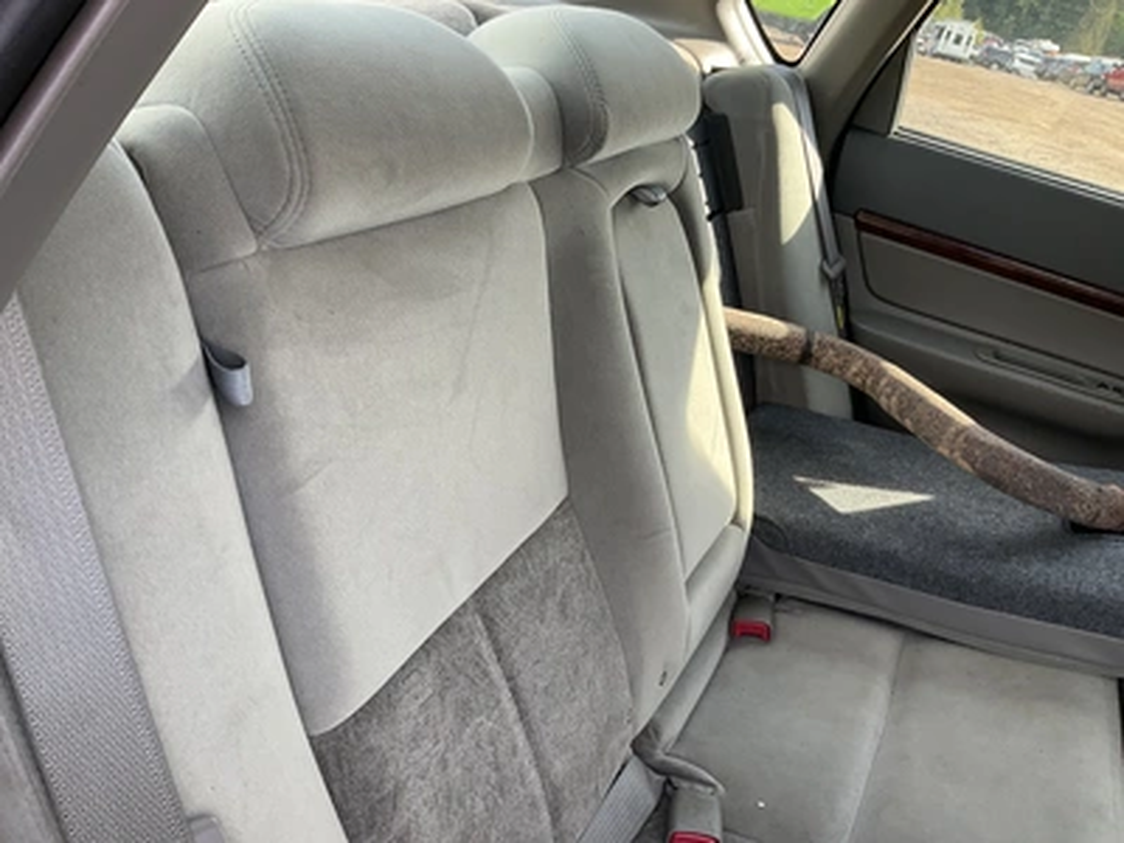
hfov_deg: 61.7
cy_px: 422
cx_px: 562
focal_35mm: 29
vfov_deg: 48.2
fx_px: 942
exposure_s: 1/155
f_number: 1.8
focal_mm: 3
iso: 32
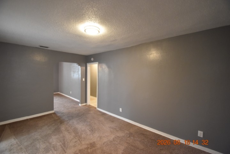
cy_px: 77
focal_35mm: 15
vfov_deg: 77.3
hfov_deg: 100.4
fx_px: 96
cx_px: 115
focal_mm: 10
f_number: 3.5
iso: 1800
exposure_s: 1/60
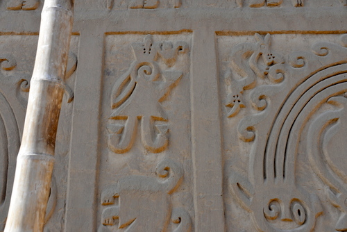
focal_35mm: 35
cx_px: 174
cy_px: 116
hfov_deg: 54.4
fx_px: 338
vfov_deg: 37.9
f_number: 7.1
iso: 200
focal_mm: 35
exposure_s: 1/200
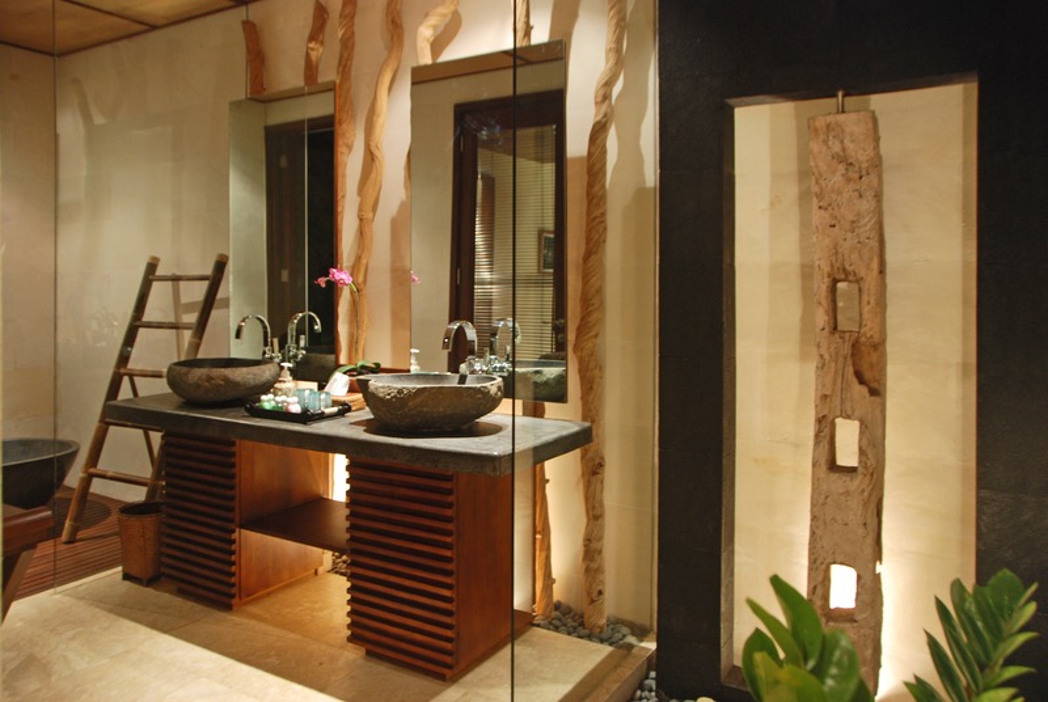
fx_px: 787
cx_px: 524
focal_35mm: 27
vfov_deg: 48.1
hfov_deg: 67.3
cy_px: 351
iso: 320
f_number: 3.5
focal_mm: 18
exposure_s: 1/2.5
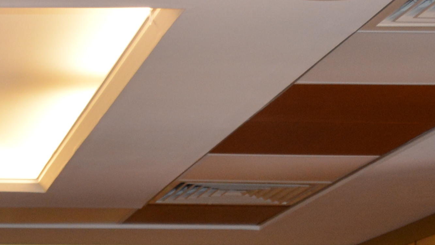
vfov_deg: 7.3
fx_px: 1799
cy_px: 563
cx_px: -149
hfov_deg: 13.2
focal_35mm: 156
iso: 400
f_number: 3.5
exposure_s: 1/60
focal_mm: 22
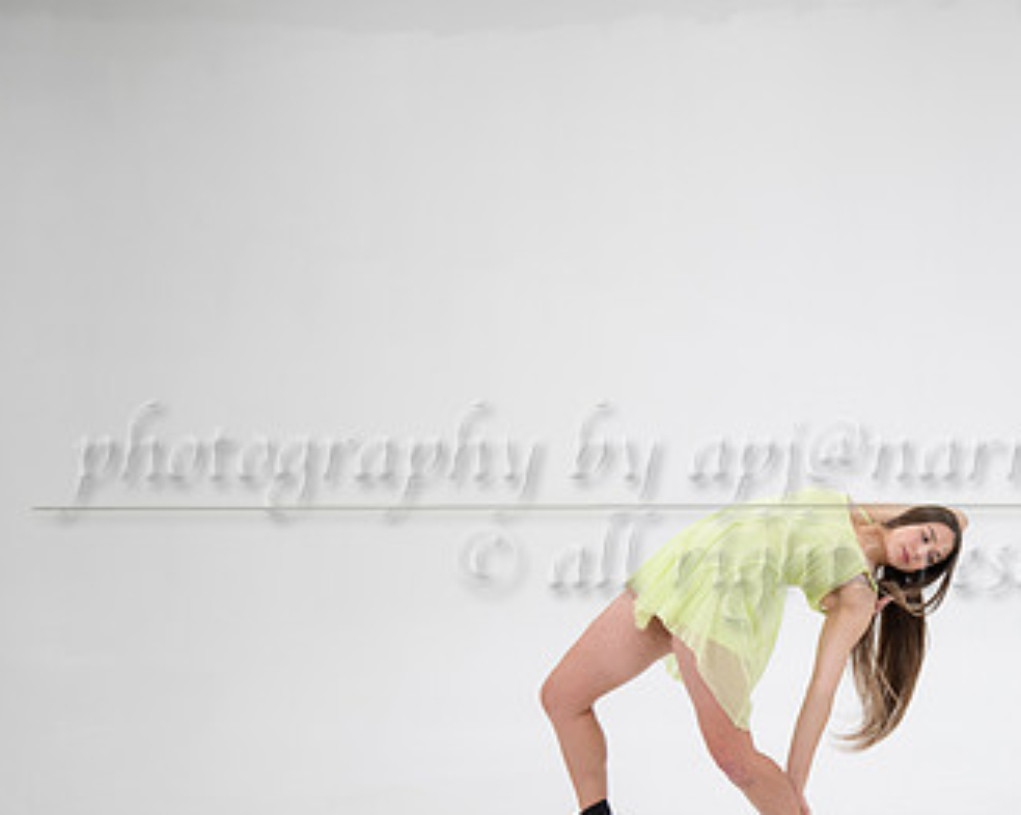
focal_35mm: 83
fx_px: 2507
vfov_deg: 18.5
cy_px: 502
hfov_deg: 22.8
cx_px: 794
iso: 400
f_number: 4
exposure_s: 1/500
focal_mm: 50
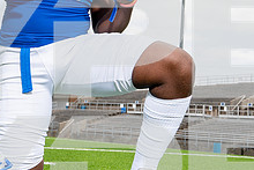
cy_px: 38
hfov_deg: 25.0
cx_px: 31
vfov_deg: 17.2
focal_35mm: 79
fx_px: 558
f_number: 7.1
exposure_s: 1/250
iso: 100
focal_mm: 30
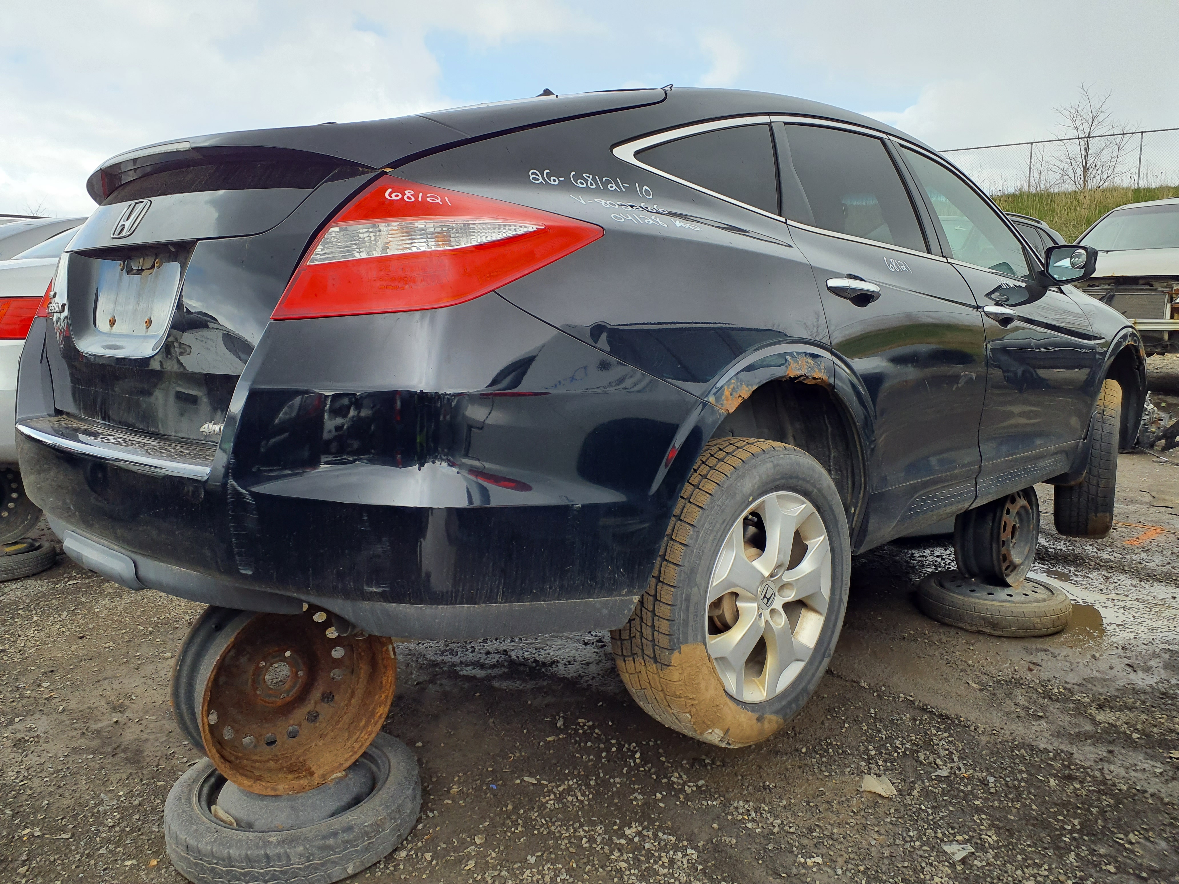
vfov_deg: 51.4
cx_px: 590
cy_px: 442
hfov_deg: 65.3
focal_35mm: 27
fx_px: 920
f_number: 1.9
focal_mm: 3.58
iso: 40
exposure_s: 1/297
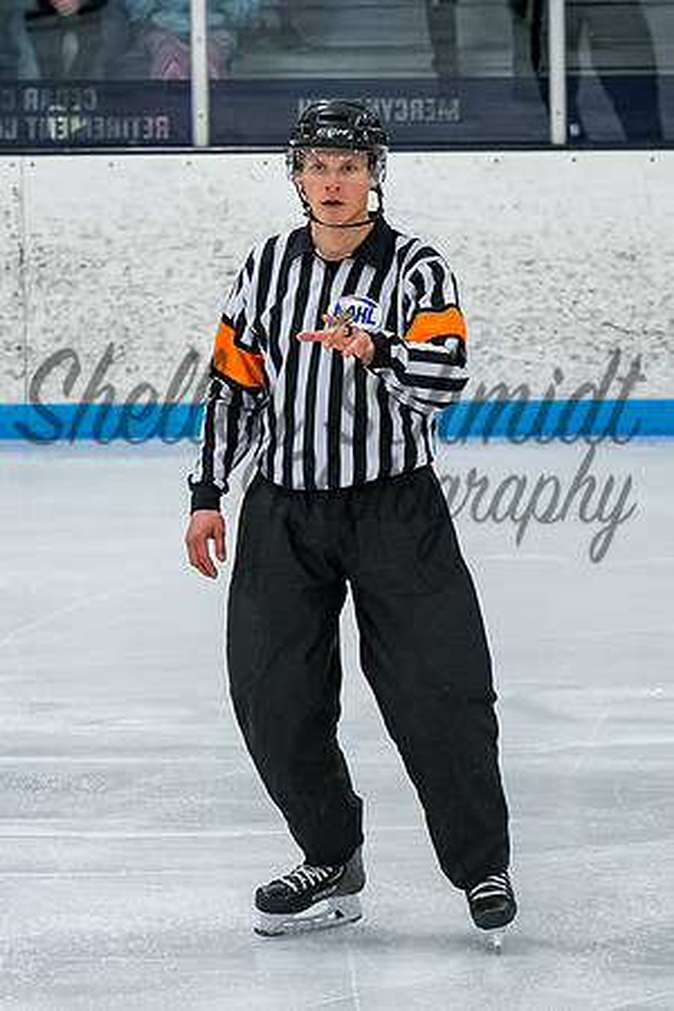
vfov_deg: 7.6
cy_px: 416
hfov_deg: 5.1
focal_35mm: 270
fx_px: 7591
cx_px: 354
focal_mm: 100
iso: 2500
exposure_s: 1/800
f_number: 3.5
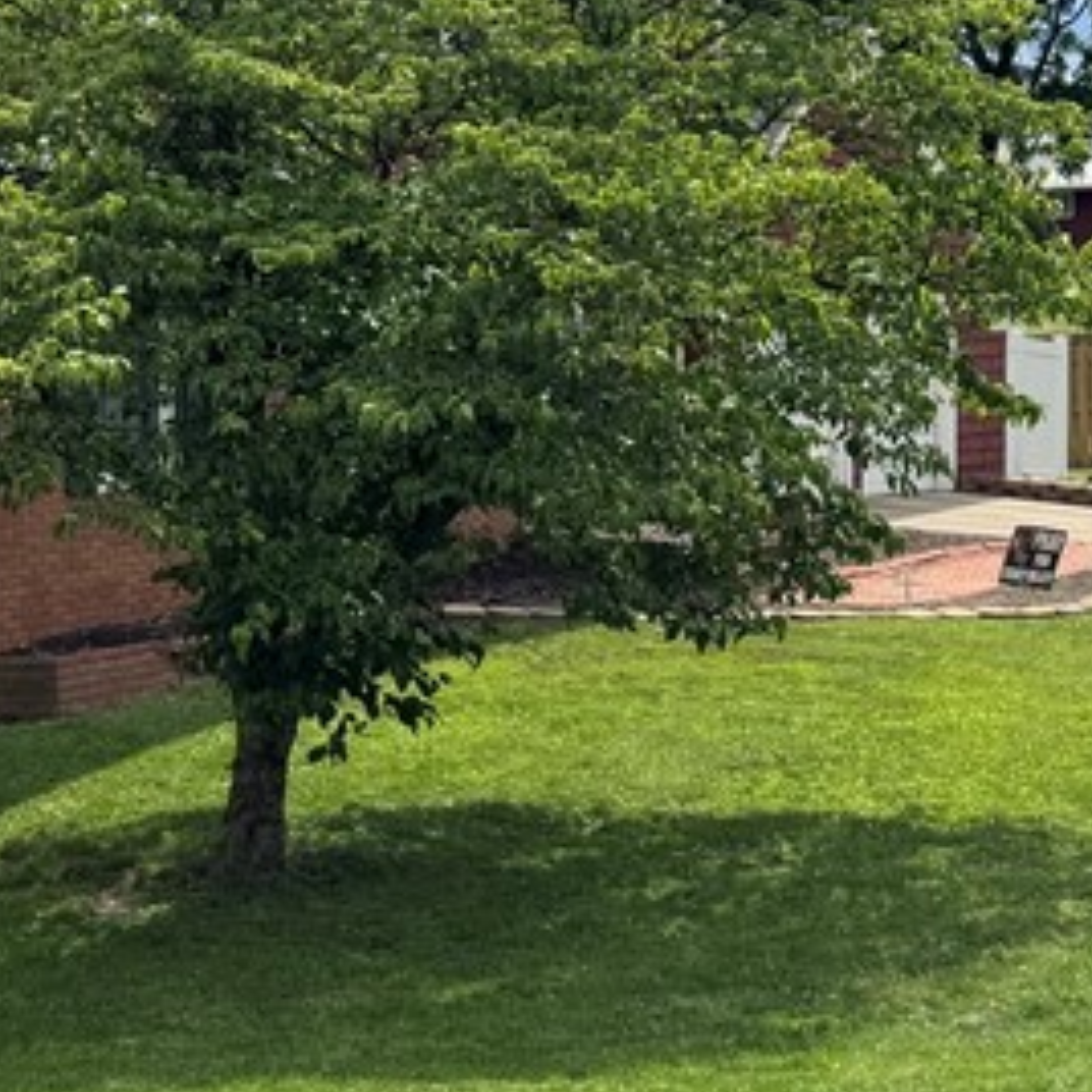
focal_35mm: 81
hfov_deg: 19.7
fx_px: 2891
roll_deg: -1.3
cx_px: -314
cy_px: 281
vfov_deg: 21.2
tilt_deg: -0.2
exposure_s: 1/4950
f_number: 1.78
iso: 80
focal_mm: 6.76
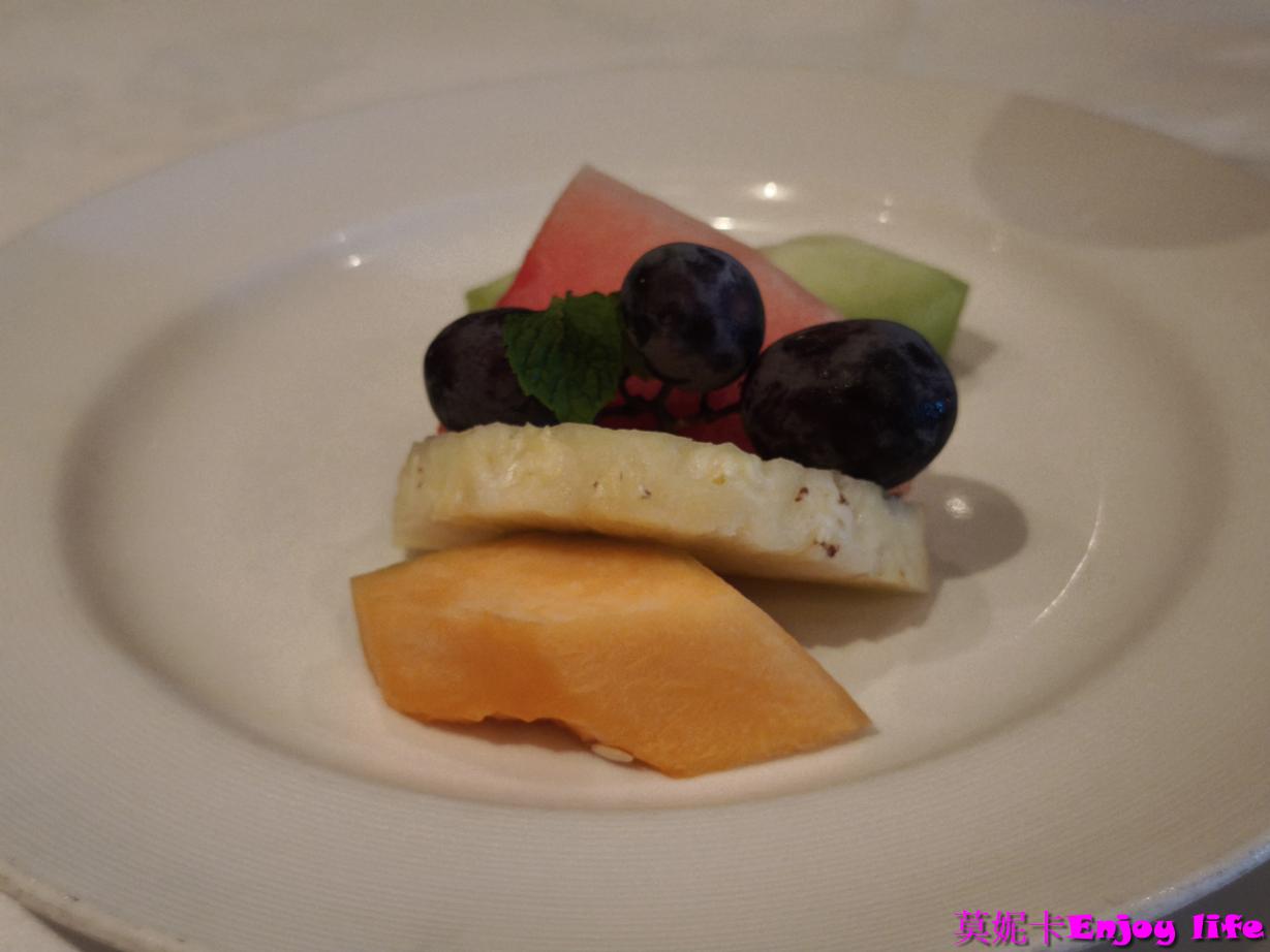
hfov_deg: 41.2
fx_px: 1688
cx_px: 635
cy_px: 476
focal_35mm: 46
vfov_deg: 31.5
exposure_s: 1/40
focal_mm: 6.57
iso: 640
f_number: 1.6
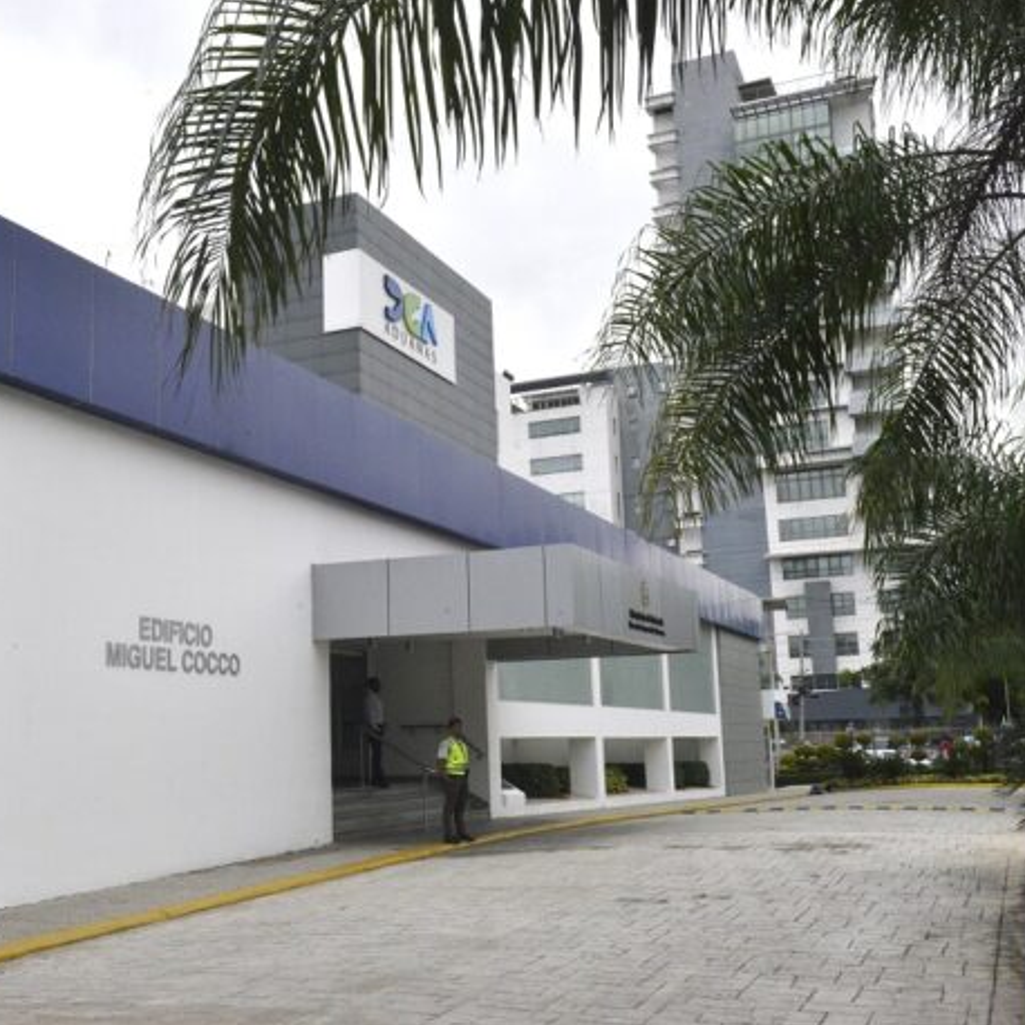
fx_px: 1340
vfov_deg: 41.9
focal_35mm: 40
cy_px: 510
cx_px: 389
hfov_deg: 41.6
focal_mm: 31
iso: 5000
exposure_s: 1/1600
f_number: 20
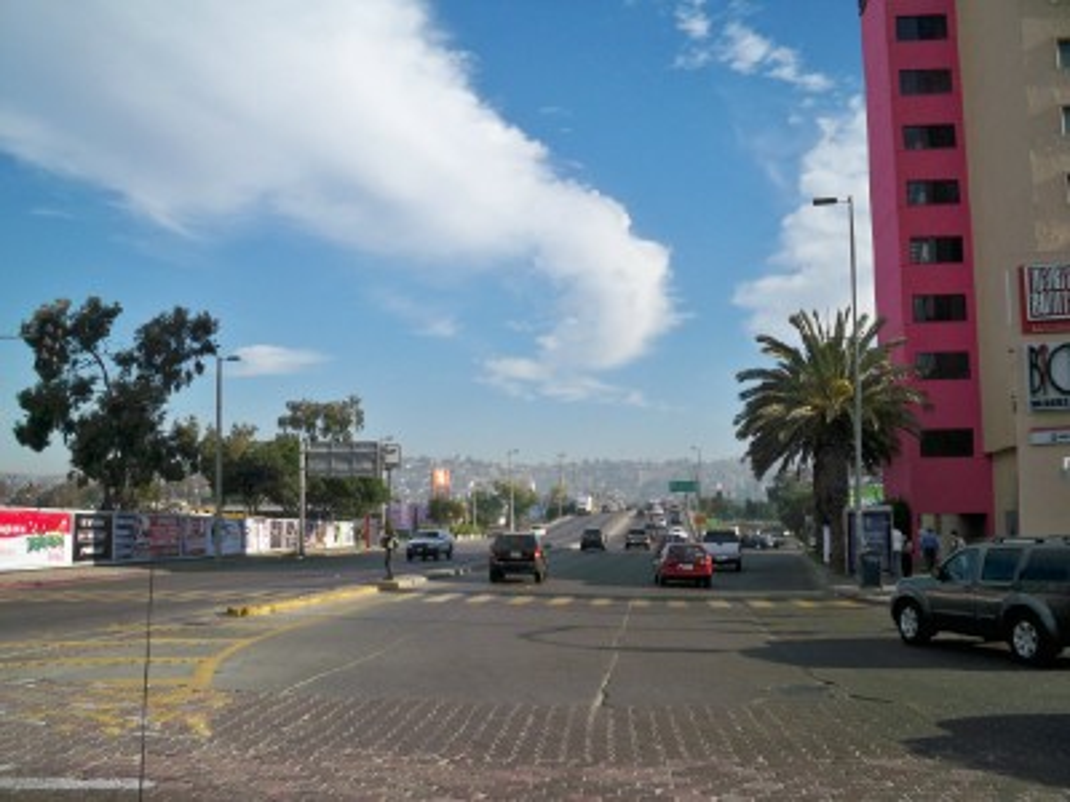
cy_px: 401
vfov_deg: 40.7
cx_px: 535
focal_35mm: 35
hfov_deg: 52.6
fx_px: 1082
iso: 80
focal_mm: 6.3
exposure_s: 1/1000
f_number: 4.7
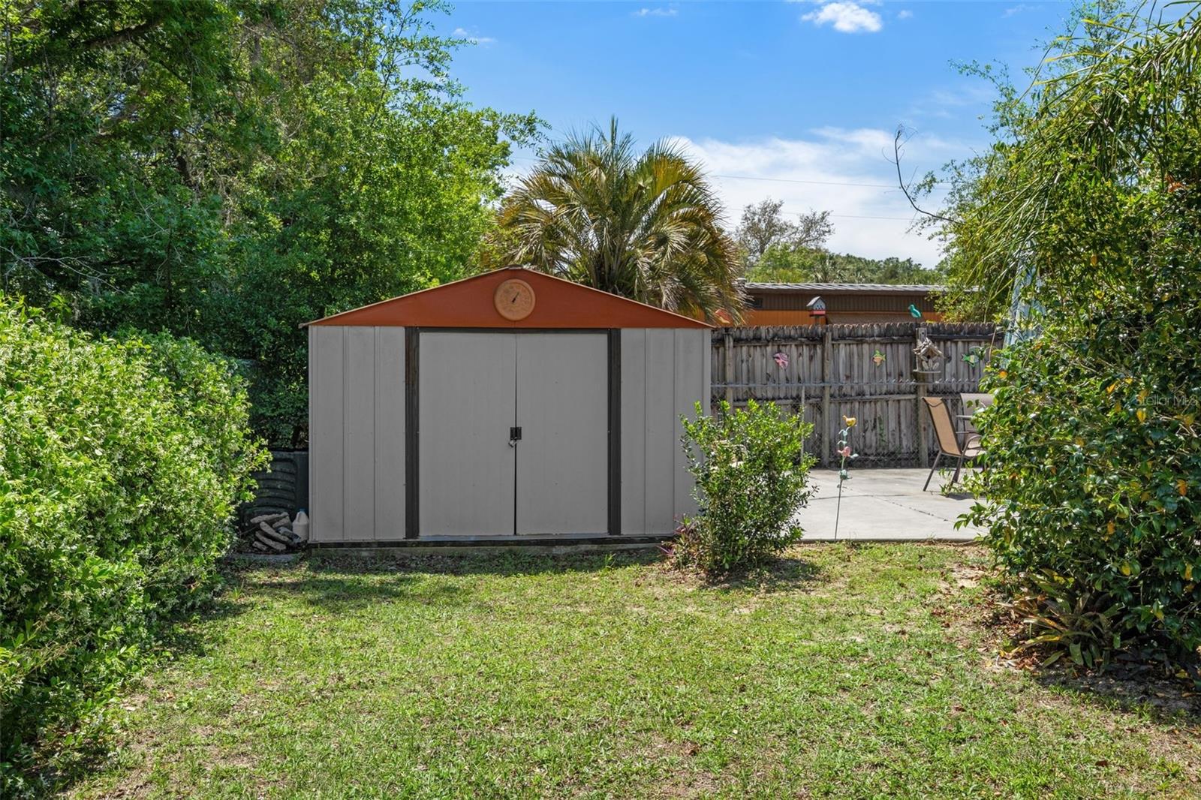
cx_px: 600
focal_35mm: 33
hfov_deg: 57.2
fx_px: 1101
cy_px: 400
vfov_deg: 40.0
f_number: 8
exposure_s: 1/500
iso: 200
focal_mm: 33
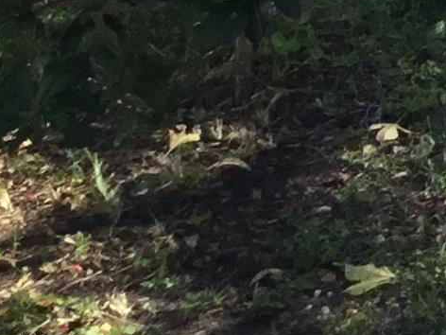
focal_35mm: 197
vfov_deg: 6.8
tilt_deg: -2.4
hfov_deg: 8.4
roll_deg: +0.8
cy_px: -655
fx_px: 2538
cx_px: 1368
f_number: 2.4
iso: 25
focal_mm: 3.3
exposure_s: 1/529
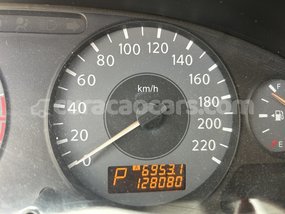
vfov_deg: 53.1
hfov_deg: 67.3
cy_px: 107
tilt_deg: -20.3
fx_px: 214
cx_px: 142
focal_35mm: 26
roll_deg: -1.8
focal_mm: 5.7
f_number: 1.5
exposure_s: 1/50
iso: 80
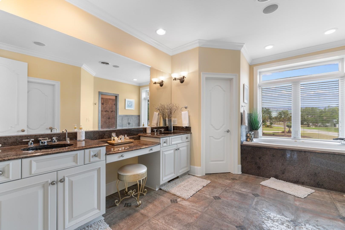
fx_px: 144
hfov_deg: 100.4
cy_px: 115
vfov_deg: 77.3
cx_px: 172
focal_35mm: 15
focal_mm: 10
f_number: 4.5
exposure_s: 1/13
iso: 100
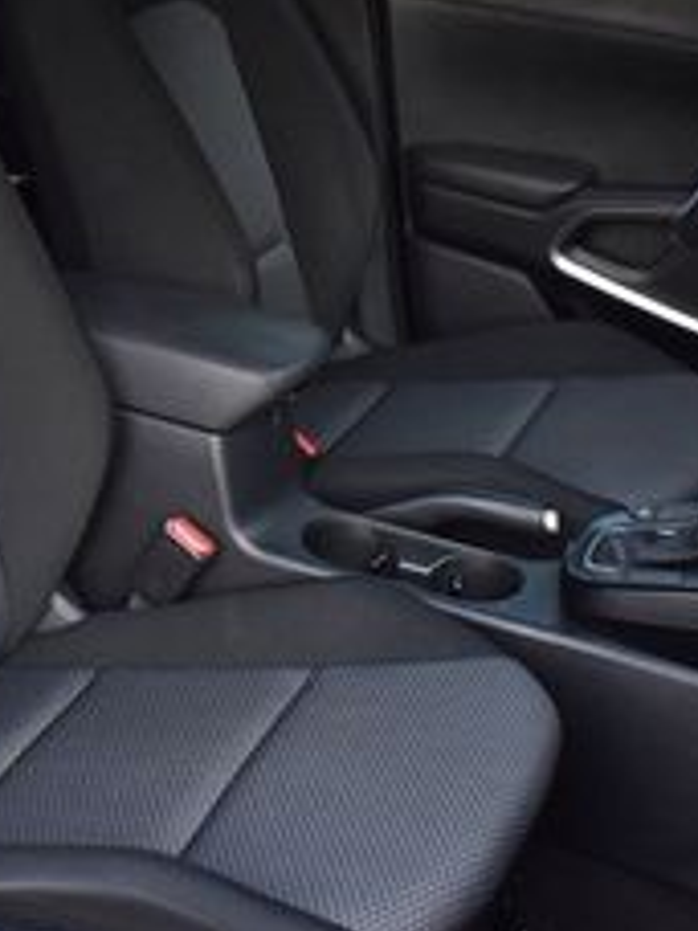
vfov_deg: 26.5
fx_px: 1963
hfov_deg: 19.8
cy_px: 316
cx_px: 69
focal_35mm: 73
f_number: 3.5
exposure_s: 1/250
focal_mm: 18
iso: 450
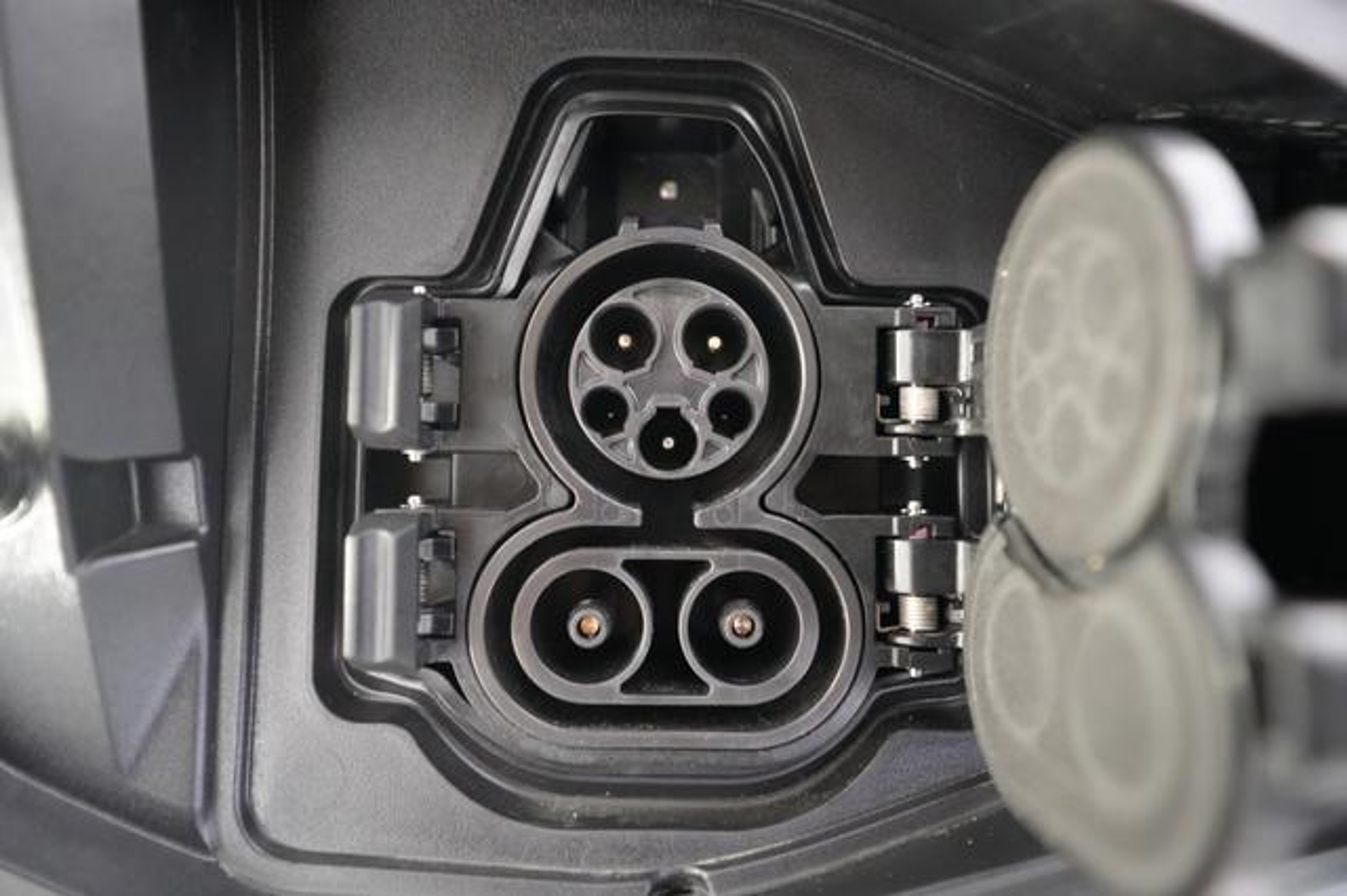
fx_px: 897
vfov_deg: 53.1
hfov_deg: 73.8
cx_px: 674
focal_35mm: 24
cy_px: 448
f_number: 2.8
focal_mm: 24
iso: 12800
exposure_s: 1/40
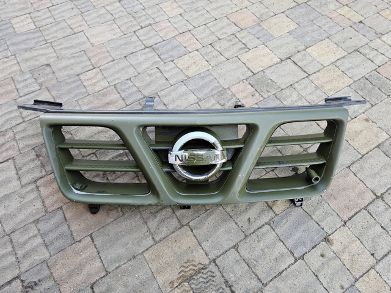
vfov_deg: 58.9
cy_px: 146
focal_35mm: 23
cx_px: 196
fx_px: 260
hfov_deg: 73.9
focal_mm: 6.3
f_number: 1.7
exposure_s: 1/100
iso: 64
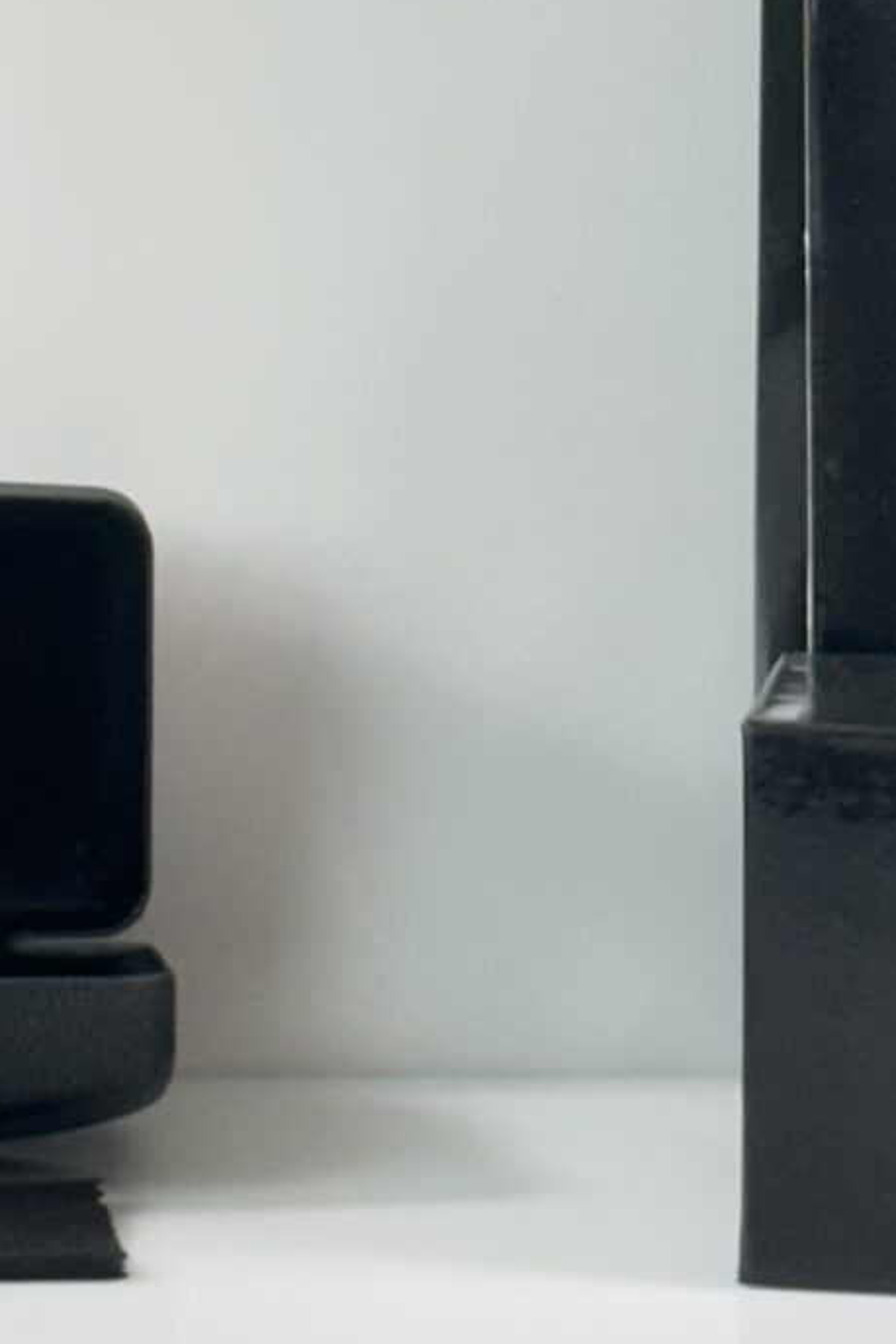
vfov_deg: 11.0
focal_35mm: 186
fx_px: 6943
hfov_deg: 7.4
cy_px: 301
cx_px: 29
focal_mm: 6.86
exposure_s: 1/100
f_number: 1.78
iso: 64
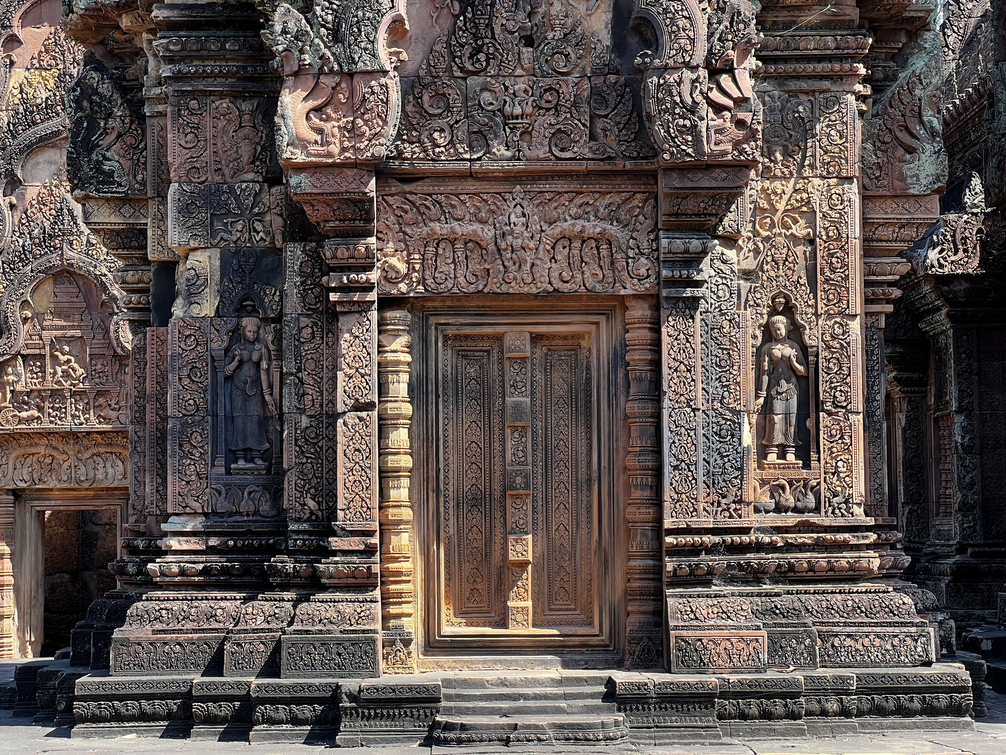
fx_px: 2238
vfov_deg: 19.1
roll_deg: +0.8
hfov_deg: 25.3
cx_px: 503
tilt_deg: +3.8
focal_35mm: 77
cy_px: 378
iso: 40
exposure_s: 1/99
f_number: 2.8
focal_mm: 9
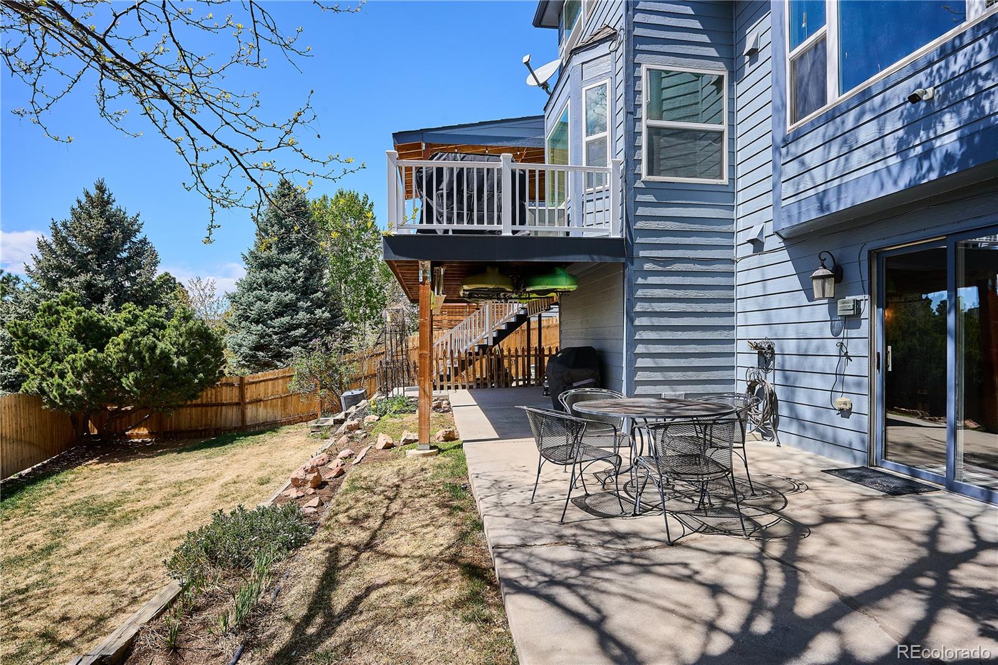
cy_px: 332
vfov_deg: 67.4
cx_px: 499
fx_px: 499
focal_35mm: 18
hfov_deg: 90.0
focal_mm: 18
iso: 400
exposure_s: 1/500
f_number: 10
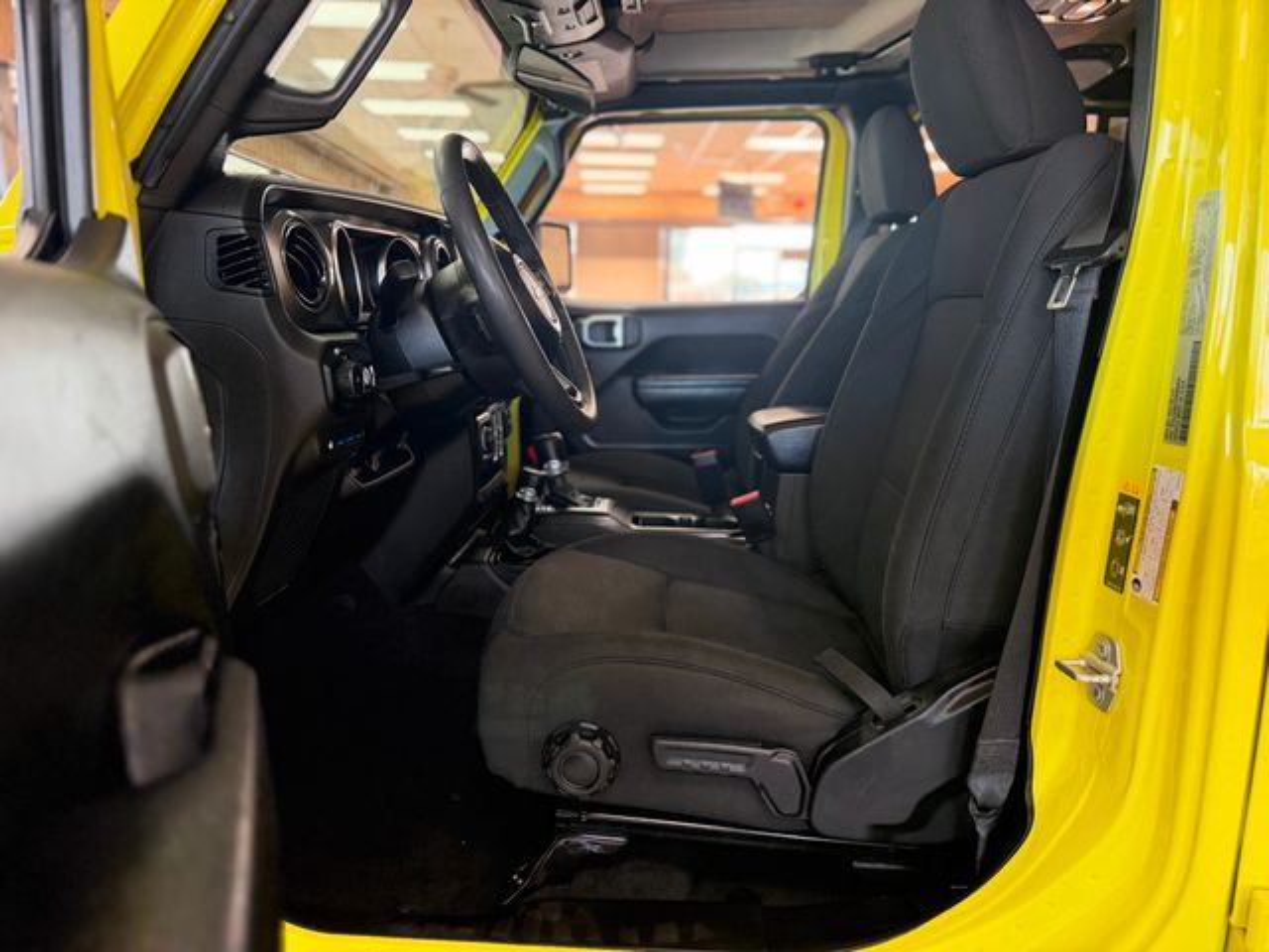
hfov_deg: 71.6
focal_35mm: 24
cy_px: 476
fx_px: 880
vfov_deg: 56.8
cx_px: 634
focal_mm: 6.76
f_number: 1.78
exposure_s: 1/120
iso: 250
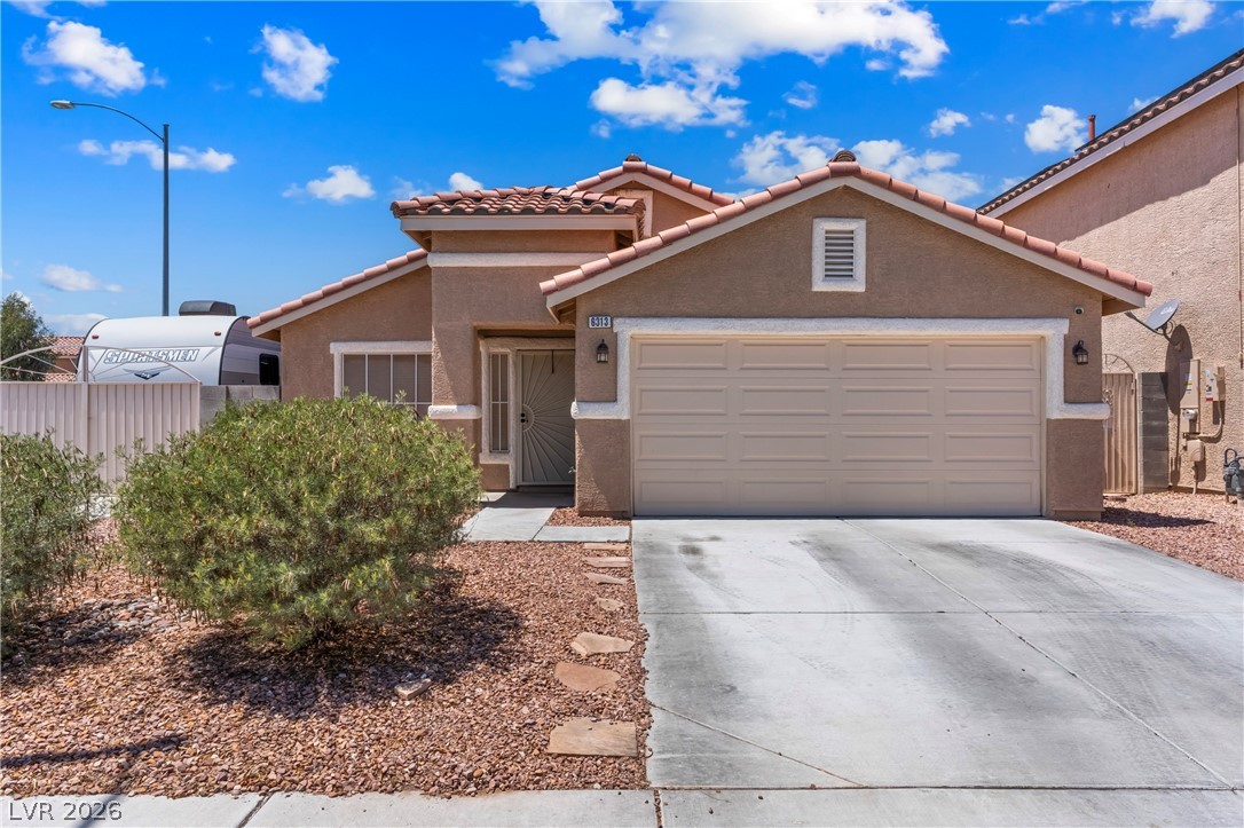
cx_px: 622
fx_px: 760
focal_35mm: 22
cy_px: 414
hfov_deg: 78.6
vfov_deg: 57.2
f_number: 8
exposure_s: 1/8000
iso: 400
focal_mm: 22
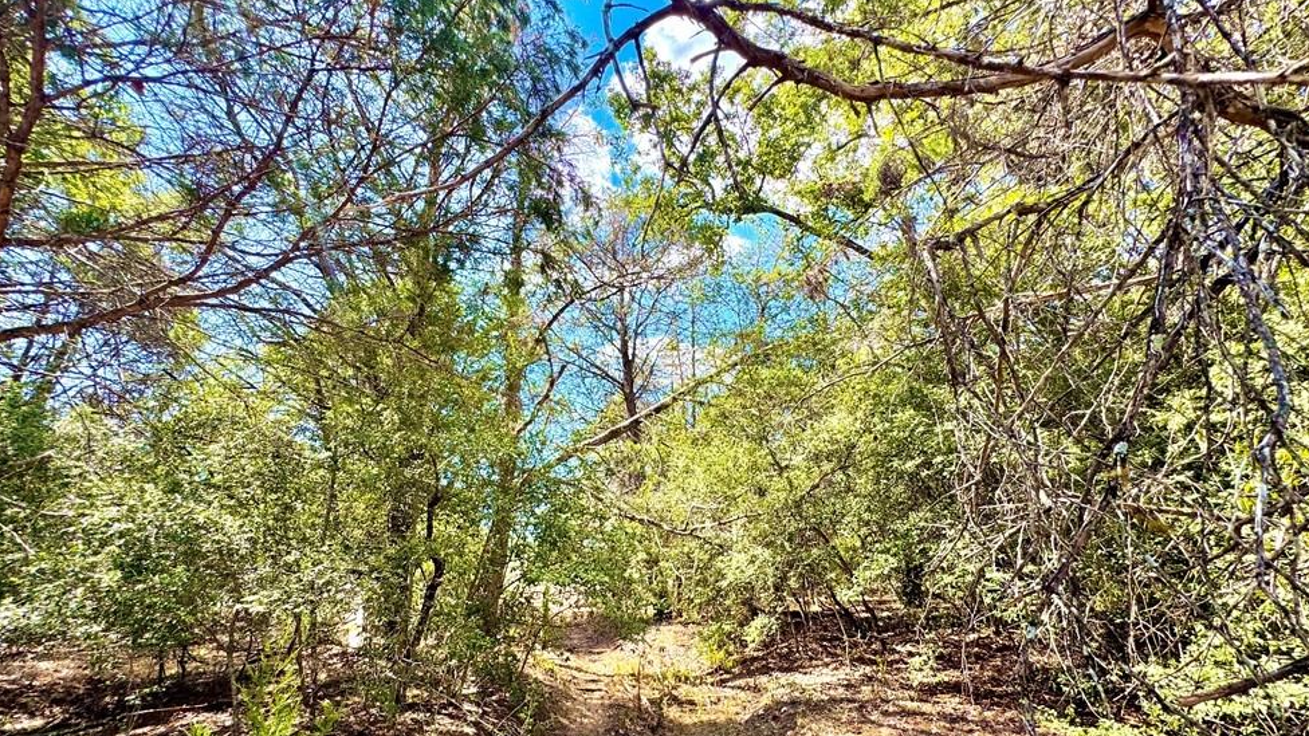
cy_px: 424
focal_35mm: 16
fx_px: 555
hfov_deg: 99.4
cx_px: 640
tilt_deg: +18.6
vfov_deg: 66.7
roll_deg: +1.9
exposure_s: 1/341
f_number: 2.2
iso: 40
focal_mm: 2.22
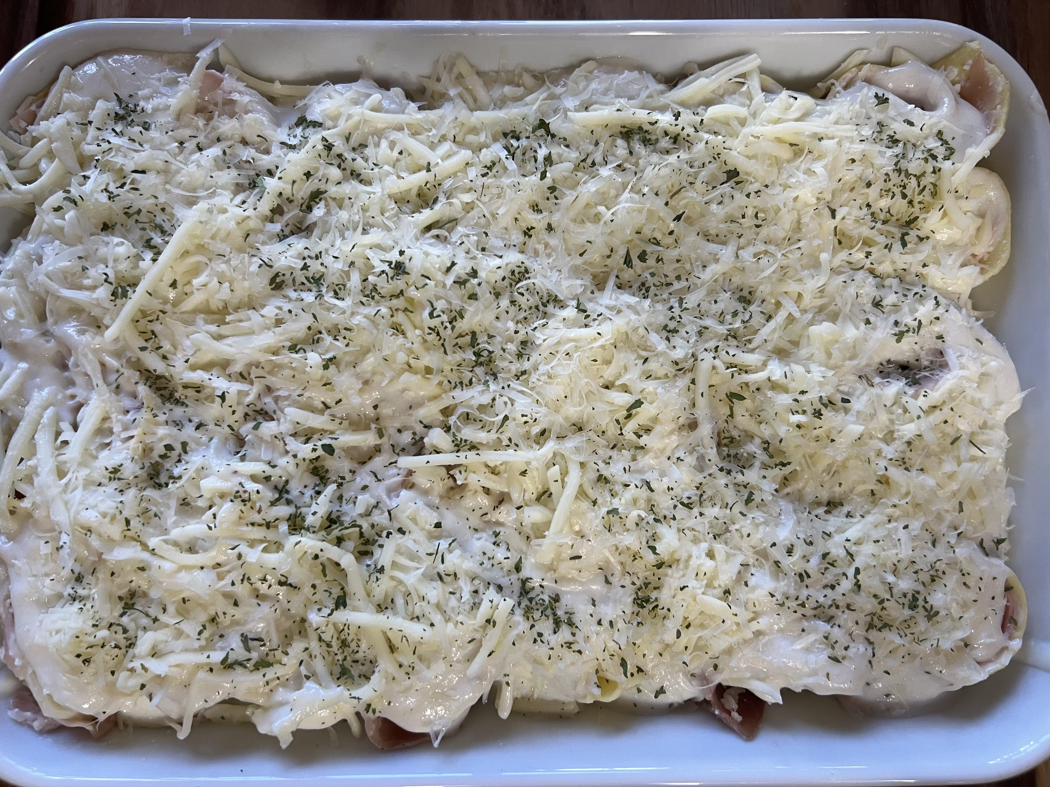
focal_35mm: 26
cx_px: 525
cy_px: 394
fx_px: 789
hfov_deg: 67.3
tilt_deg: -83.2
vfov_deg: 53.1
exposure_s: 1/60
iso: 100
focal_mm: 5.7
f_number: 1.5
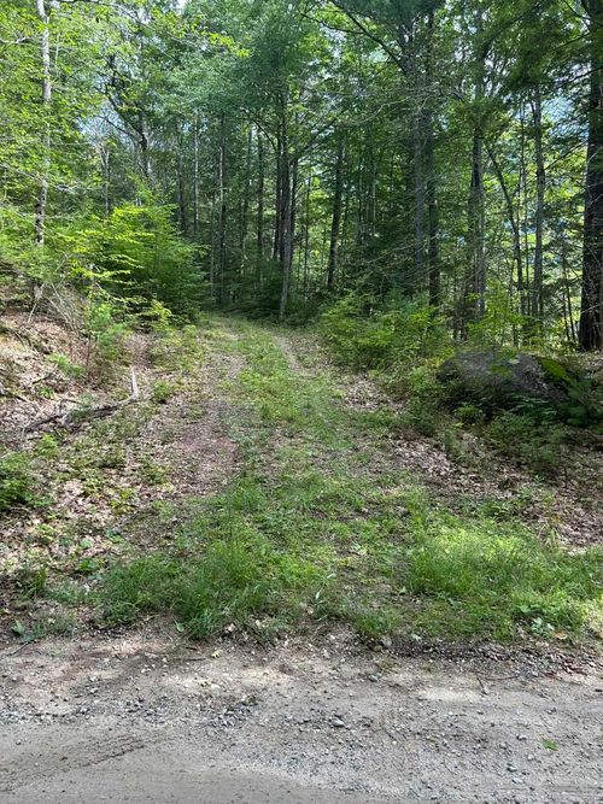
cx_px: 302
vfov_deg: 67.3
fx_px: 604
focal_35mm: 26
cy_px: 402
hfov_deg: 53.0
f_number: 1.5
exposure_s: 1/249
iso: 40
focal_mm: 5.7
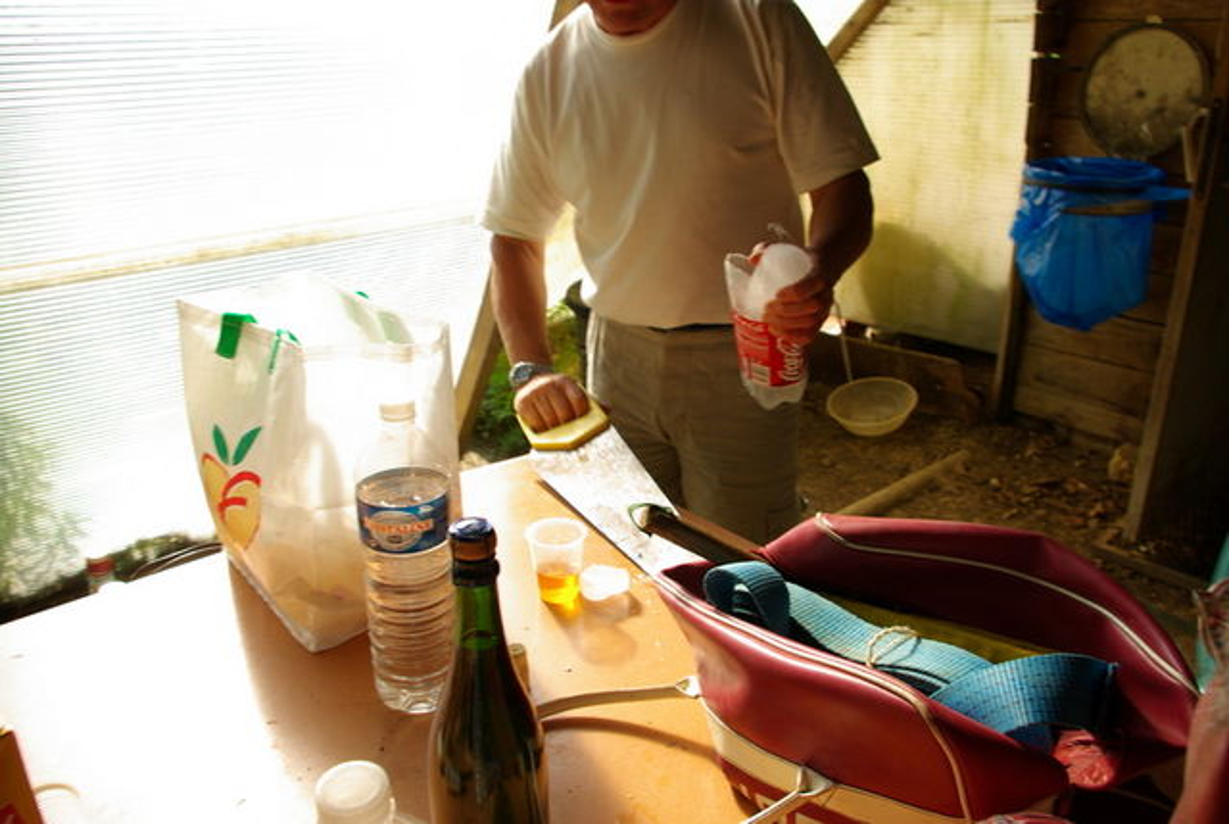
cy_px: 412
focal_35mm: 27
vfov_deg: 48.1
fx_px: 923
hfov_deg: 67.3
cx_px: 614
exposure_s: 1/125
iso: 100
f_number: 6.3
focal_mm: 18
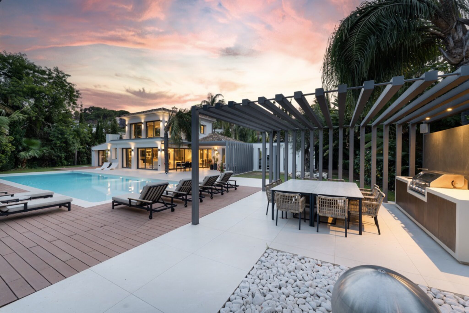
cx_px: 234
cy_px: 156
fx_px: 182
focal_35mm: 14
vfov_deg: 81.2
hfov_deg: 104.2
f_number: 9
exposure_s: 2
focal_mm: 14
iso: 100
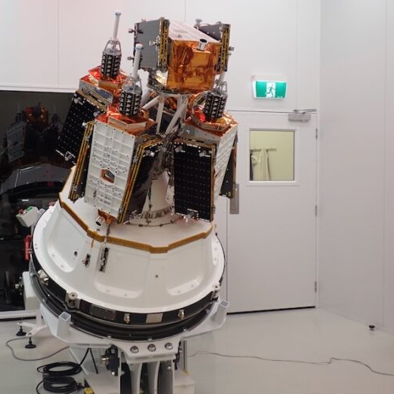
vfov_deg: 34.7
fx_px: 631
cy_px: 188
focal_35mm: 49
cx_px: 156
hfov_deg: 34.5
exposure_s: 1/100
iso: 200
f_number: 2.5
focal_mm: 6.37
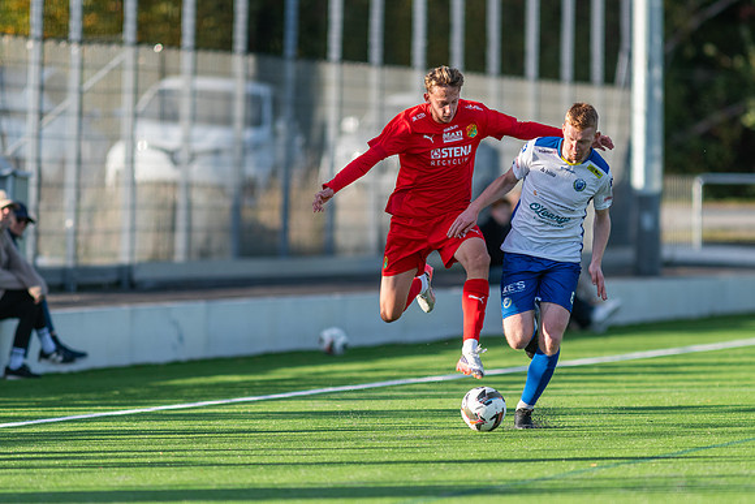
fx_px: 9439
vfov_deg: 3.1
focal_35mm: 450
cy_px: 252
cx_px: 378
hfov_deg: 4.6
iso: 360
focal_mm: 300
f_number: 3.2
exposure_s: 1/2000
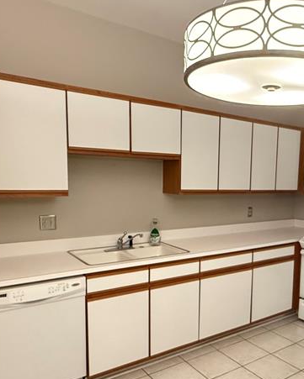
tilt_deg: -6.2
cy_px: 222
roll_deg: -1.6
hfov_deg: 45.4
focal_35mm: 31
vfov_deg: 56.8
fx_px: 349
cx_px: 230
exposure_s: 1/60
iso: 800
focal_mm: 2.22
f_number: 2.2
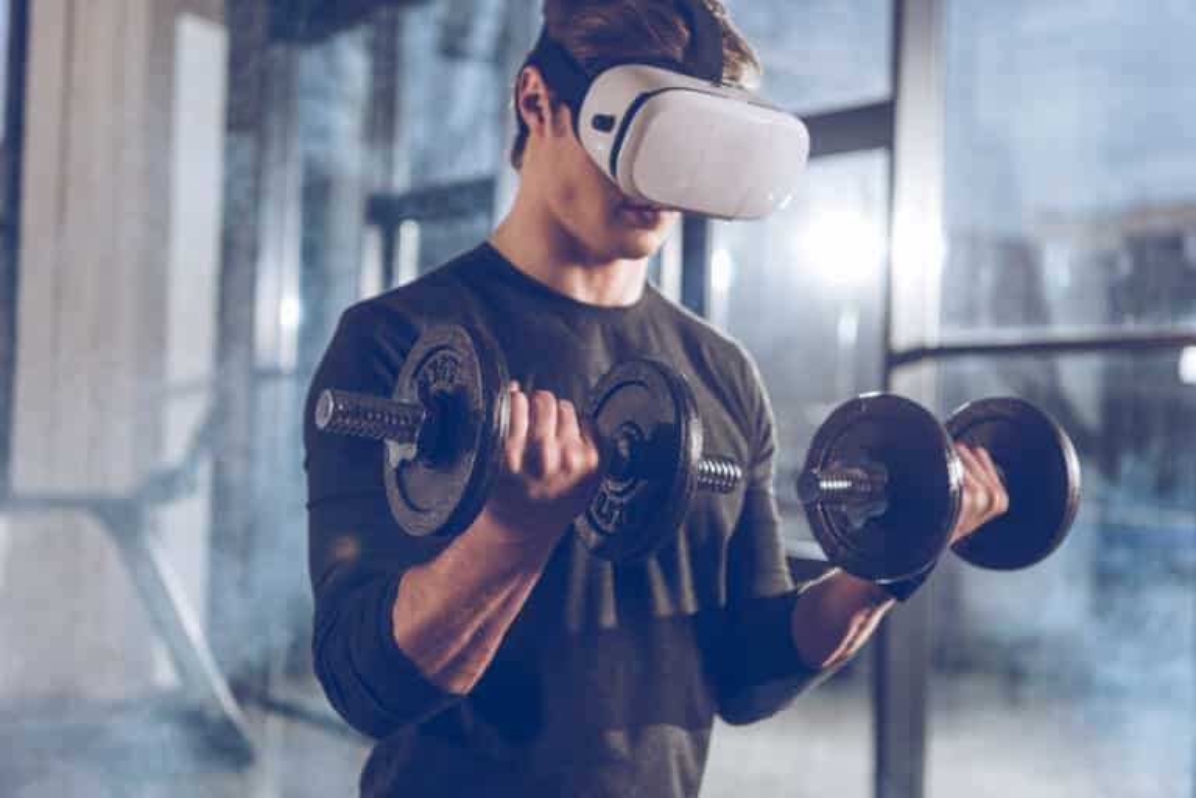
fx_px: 1661
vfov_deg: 27.0
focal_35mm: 50
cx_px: 598
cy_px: 399
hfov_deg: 39.6
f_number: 2.8
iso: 125
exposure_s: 1/125
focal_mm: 50
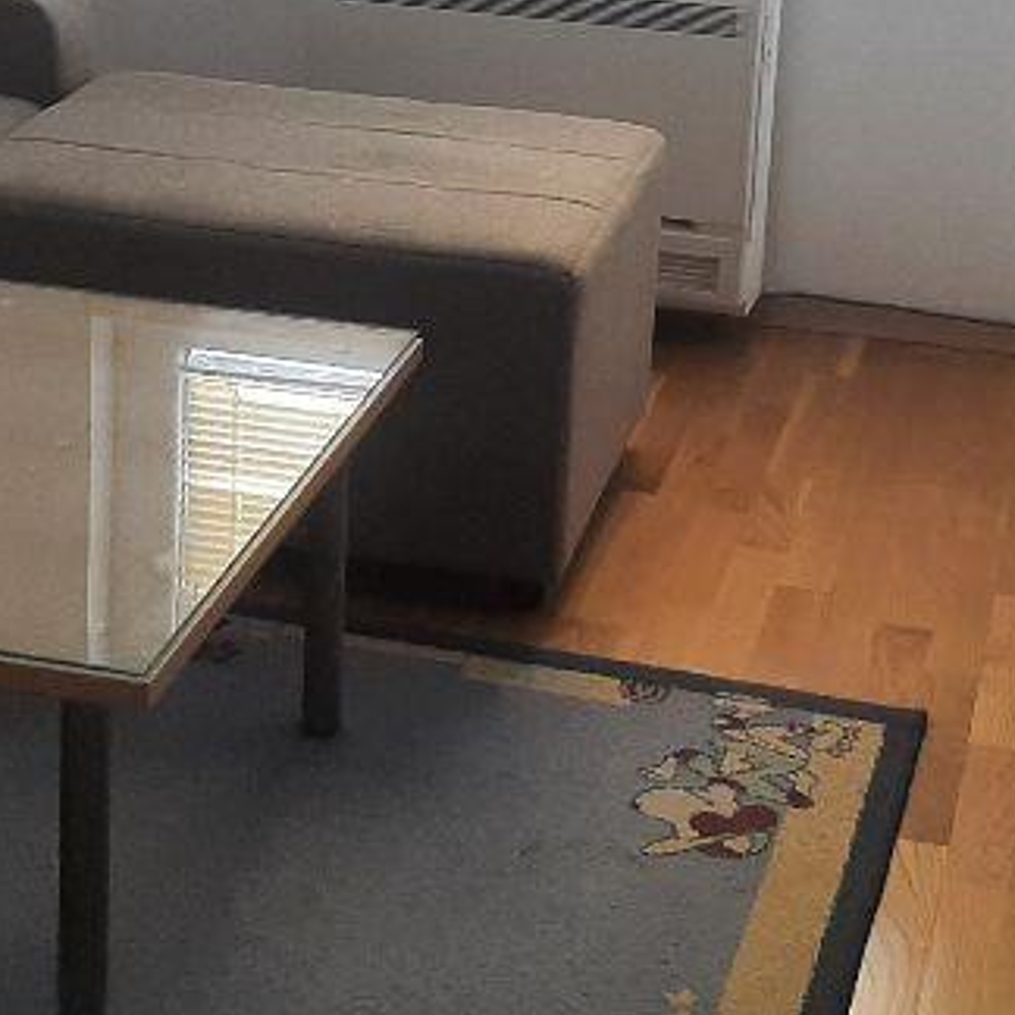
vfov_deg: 20.1
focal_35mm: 85
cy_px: 147
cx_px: 360
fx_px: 2820
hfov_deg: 20.4
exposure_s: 1/120
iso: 50
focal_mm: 3.93
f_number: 1.7
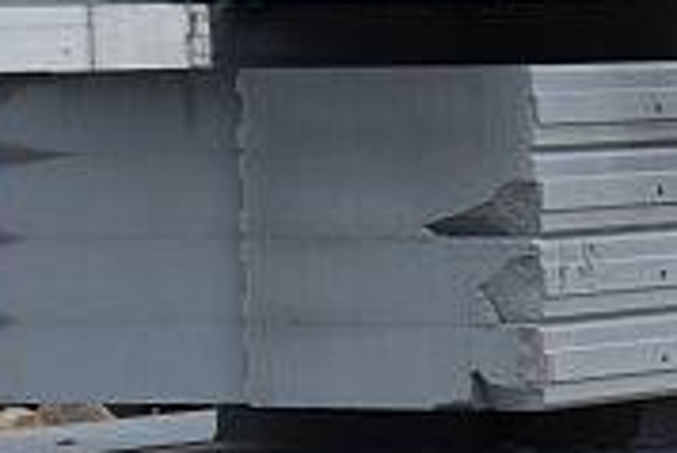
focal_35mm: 337
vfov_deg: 4.1
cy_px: 333
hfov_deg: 5.6
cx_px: 2187
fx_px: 6342
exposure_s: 1/200
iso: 64
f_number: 7.1
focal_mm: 50
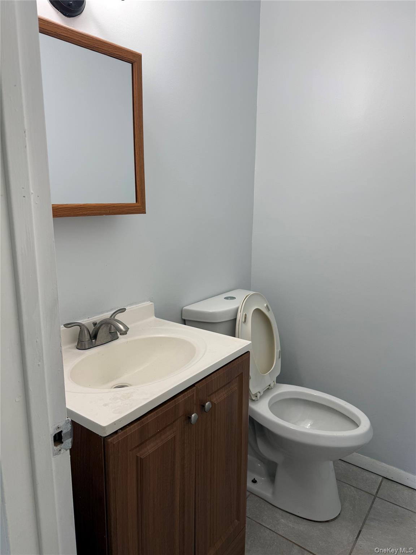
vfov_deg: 71.6
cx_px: 208
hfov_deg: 56.8
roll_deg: -0.1
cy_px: 278
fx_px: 385
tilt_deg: -11.4
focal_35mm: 24
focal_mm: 6.76
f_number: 1.78
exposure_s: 1/120
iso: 80
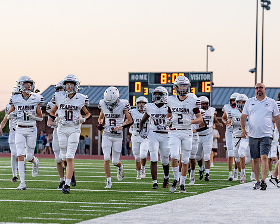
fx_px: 1367
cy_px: 125
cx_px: 144
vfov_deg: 9.4
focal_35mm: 165
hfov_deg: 11.7
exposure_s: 1/1000
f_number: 2.8
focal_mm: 96
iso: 640
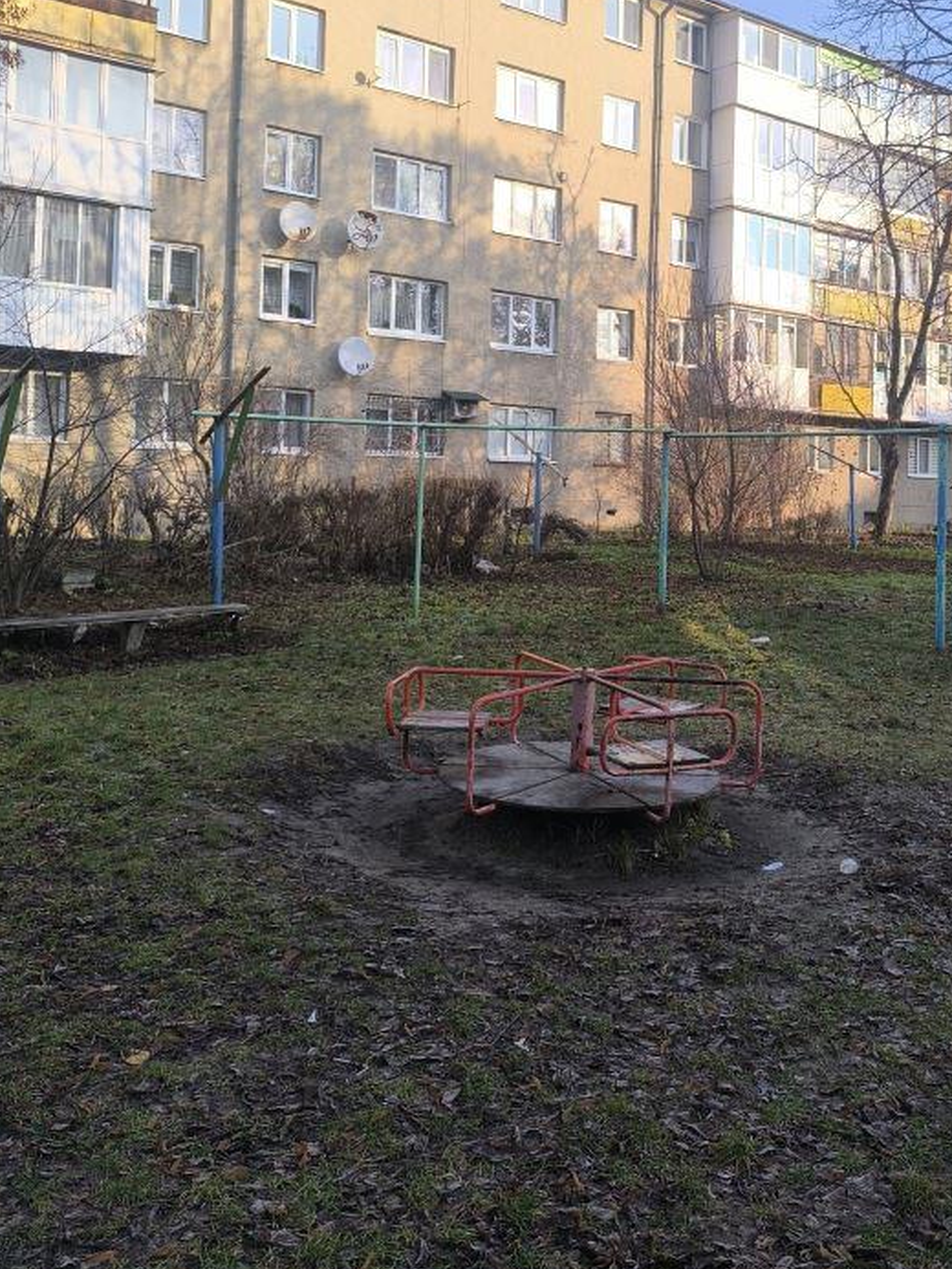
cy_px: 447
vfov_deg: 53.1
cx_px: 639
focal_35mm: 34
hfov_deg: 41.2
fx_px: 1246
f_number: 1.65
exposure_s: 1/505
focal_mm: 6.14
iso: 50
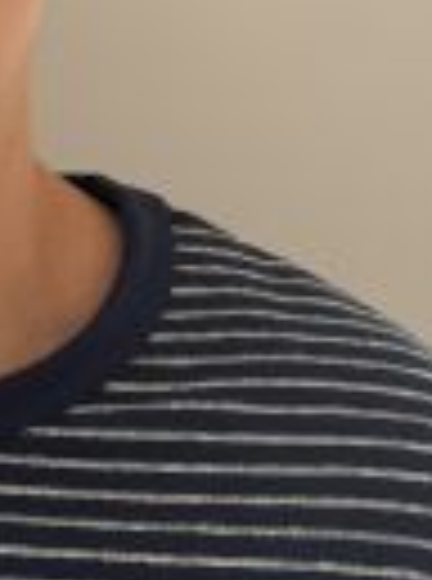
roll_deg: -0.4
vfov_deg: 17.6
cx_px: -184
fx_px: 1873
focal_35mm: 112
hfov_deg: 12.6
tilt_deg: -0.5
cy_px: 261
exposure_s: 1/115
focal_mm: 6.76
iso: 200
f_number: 1.78
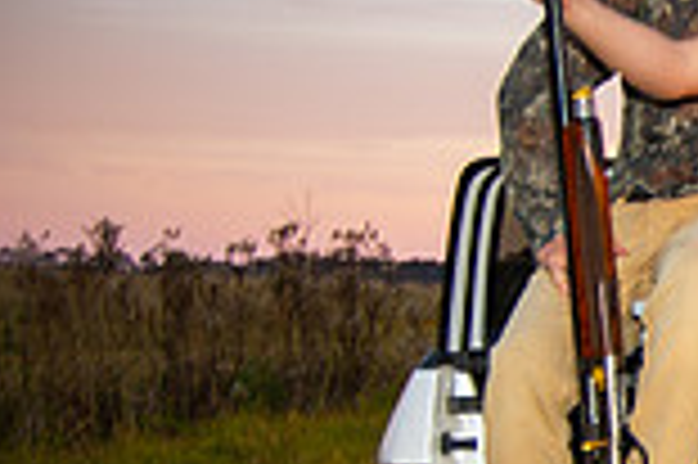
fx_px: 2034
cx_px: 1049
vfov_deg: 13.0
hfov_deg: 17.5
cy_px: 324
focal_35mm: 105
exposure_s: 1/60
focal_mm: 28
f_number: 3.8
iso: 160
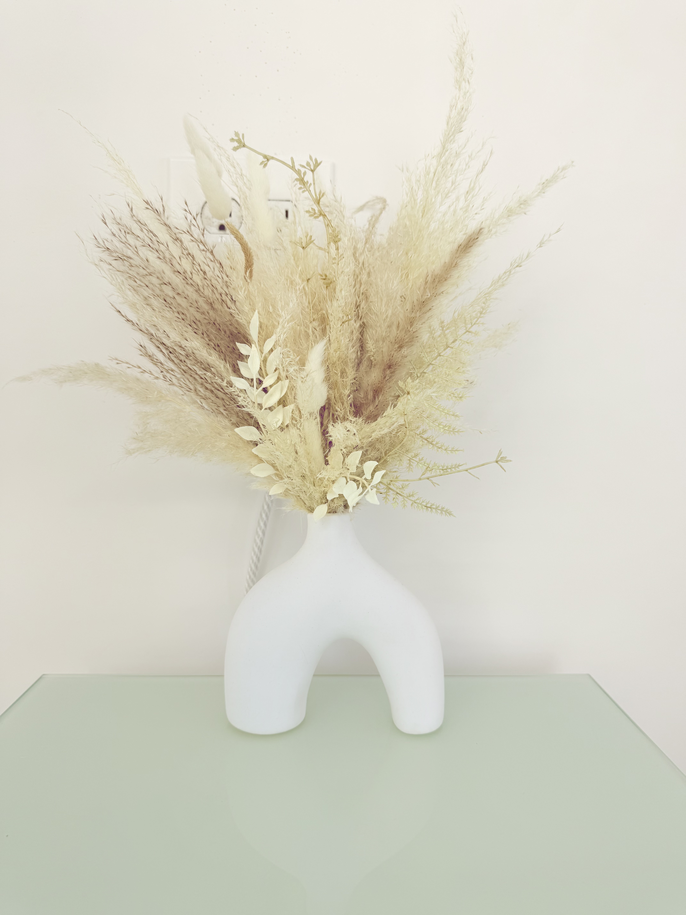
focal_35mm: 24
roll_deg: -0.8
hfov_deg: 56.8
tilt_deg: -5.4
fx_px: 634
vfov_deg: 71.6
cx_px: 343
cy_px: 458
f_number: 1.78
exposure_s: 1/268
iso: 64
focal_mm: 6.76
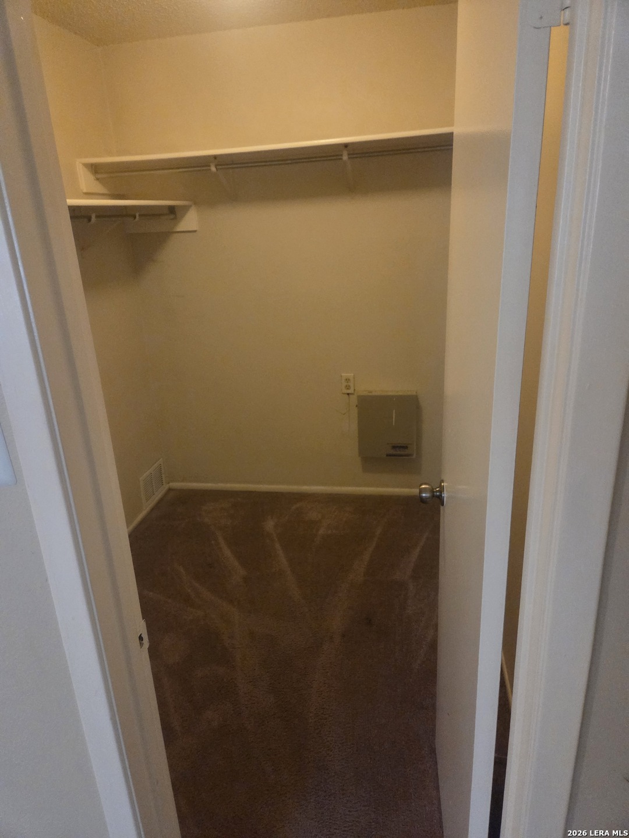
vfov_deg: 73.9
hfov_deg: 58.9
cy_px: 419
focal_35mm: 23
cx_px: 314
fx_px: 557
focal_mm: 5.4
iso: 1250
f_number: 1.8
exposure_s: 1/62.5
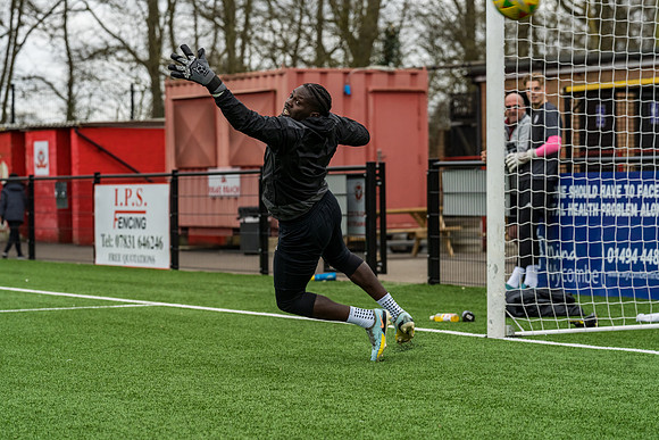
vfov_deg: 10.2
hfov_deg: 15.2
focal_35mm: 135
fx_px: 2472
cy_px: 220
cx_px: 330
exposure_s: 1/1000
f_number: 5
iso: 1000
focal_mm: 135
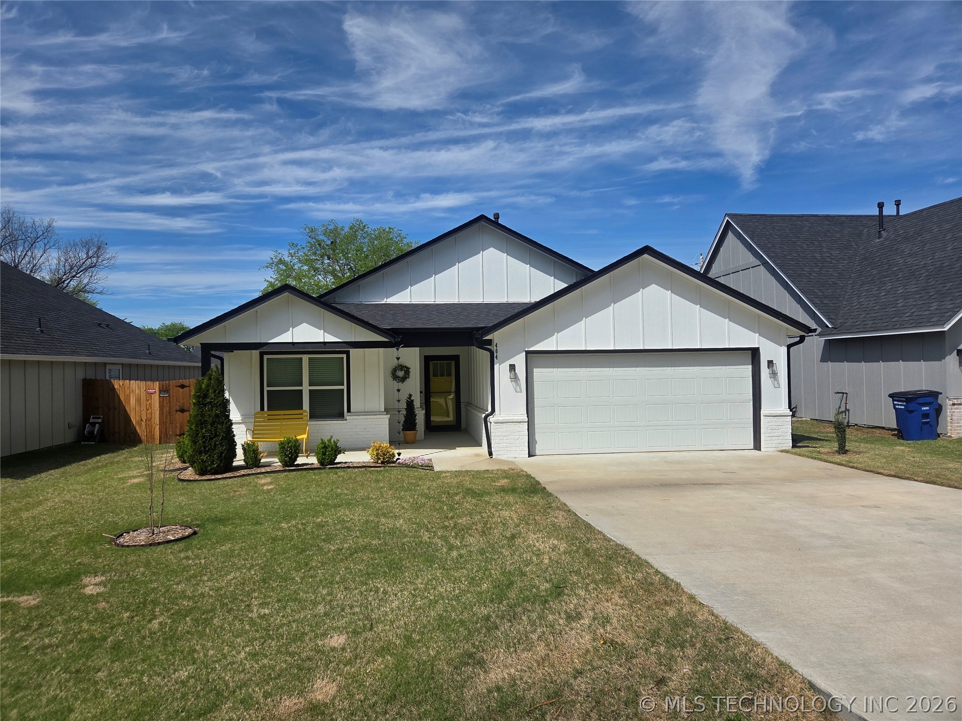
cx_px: 481
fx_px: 639
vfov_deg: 58.9
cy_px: 360
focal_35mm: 23
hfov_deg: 73.9
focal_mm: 5.4
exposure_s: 1/7891
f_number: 1.8
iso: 64
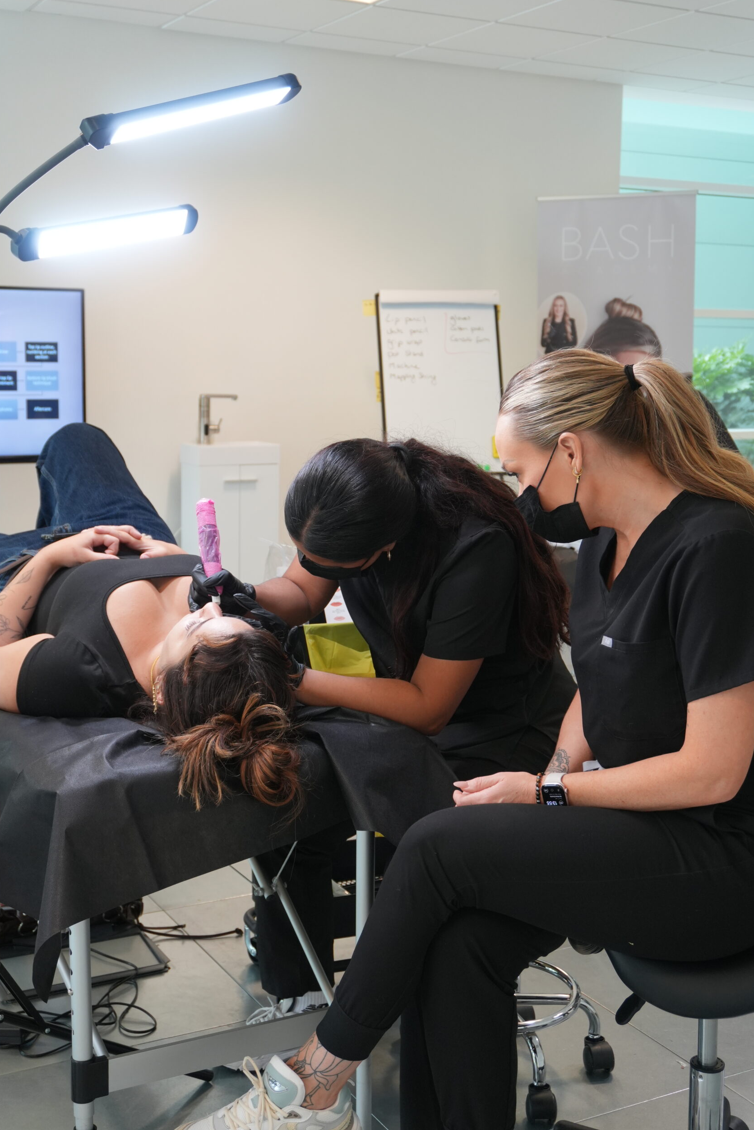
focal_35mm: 48
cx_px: 379
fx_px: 1492
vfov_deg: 41.5
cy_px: 557
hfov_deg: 28.4
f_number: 5
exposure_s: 1/60
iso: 640
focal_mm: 31
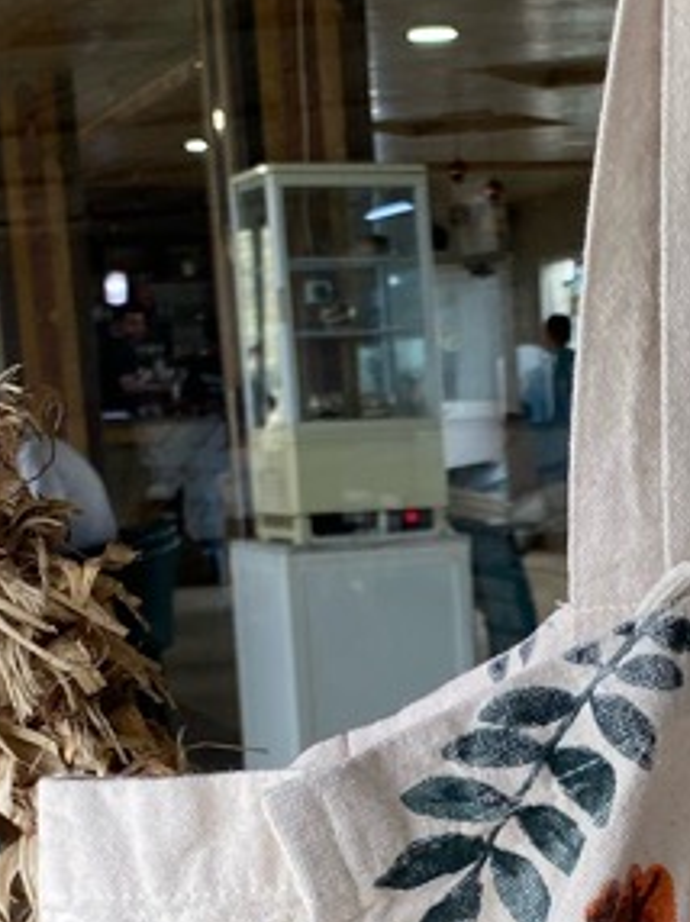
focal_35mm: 91
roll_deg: +2.6
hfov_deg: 16.0
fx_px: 2422
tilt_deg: -9.2
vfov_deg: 21.1
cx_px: 642
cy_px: 825
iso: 64
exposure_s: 1/121
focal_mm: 4.25
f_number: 1.8
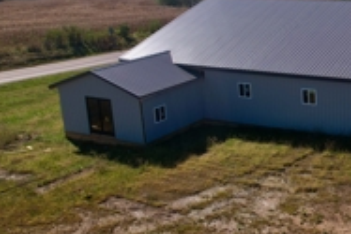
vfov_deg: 25.4
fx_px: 517
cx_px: 377
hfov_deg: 33.2
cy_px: 79
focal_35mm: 53
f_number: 2.8
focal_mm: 8.38
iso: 100
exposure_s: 1/100
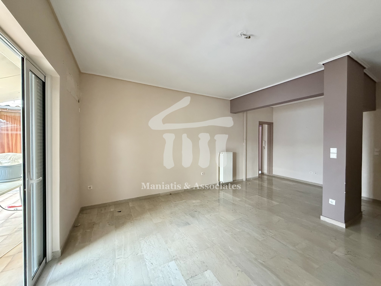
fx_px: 154
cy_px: 143
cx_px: 190
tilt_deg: -1.3
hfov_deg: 102.1
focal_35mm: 14
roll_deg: -0.9
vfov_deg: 85.7
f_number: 2.2
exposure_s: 1/60
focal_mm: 2.22
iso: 640
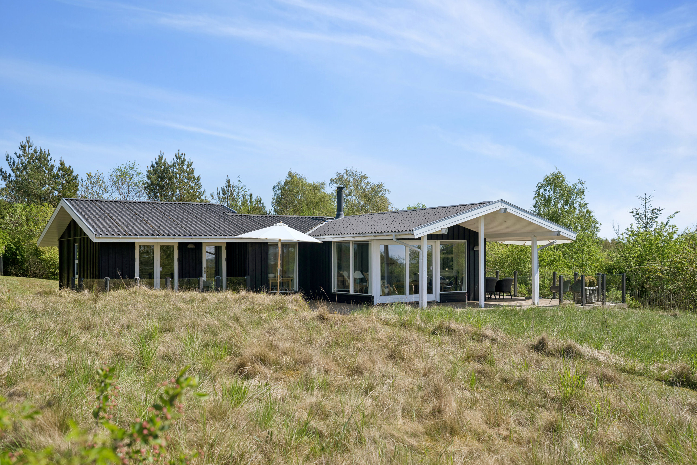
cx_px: 348
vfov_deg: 37.9
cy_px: 232
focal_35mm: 35
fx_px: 678
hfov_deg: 54.4
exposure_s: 1/800
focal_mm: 35
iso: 100
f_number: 5.6
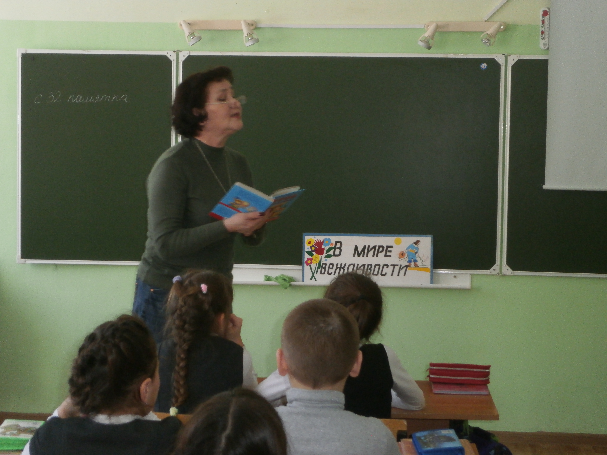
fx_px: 1280
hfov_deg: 26.7
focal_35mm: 73
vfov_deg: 20.2
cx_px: 304
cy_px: 228
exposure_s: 1/50
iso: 250
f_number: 4.4
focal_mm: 13
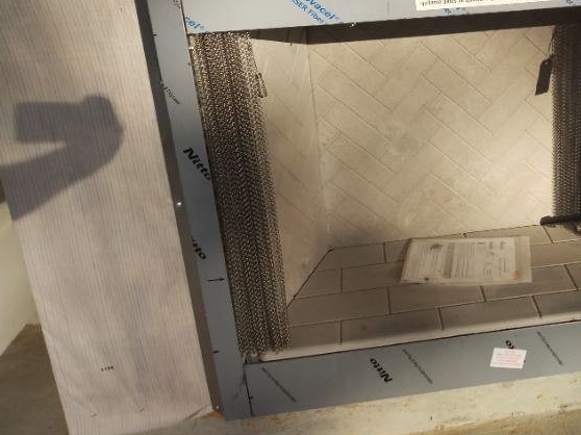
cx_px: 472
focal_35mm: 33
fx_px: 554
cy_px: 113
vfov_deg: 41.7
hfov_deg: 51.6
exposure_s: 1/583
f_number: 2
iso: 100
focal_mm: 3.54
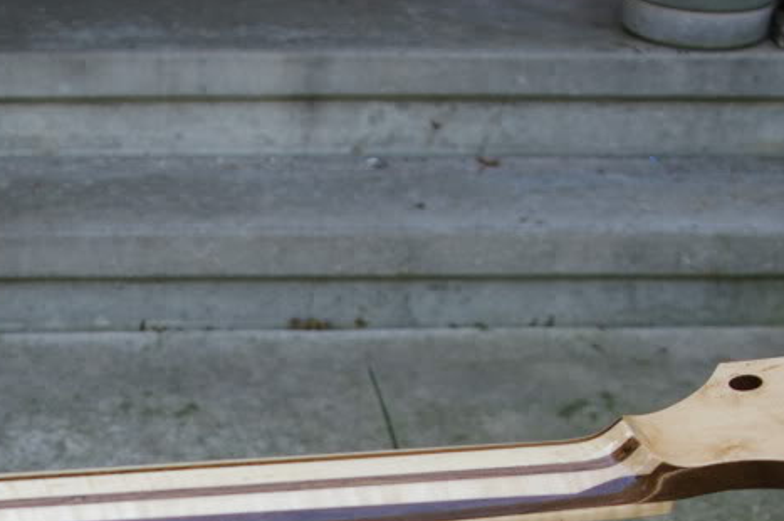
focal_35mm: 92
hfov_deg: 21.5
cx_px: 31
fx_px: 2001
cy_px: 553
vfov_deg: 14.5
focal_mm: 28
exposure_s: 1/90
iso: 200
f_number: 4.5
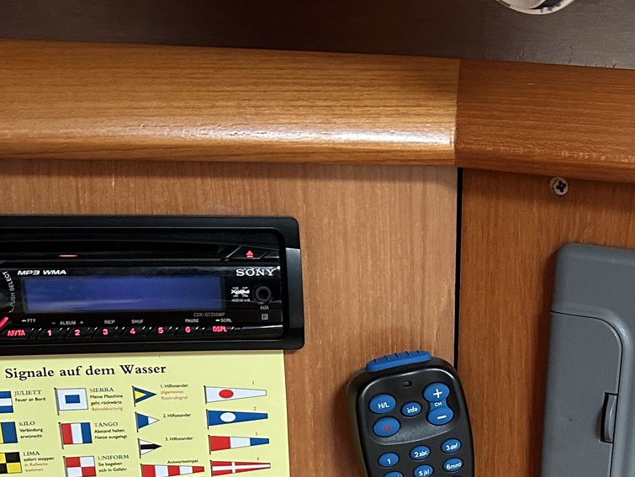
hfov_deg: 30.7
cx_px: 527
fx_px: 1120
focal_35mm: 61
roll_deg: -5.3
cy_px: 564
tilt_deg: -24.4
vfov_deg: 22.3
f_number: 1.78
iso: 500
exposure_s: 1/60
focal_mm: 6.86
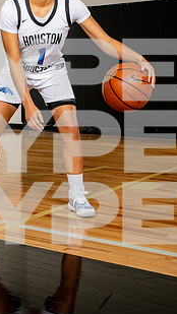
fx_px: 534
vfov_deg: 32.8
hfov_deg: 18.7
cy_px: 142
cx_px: 42
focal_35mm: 64
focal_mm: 42
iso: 250
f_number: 8
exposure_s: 1/500
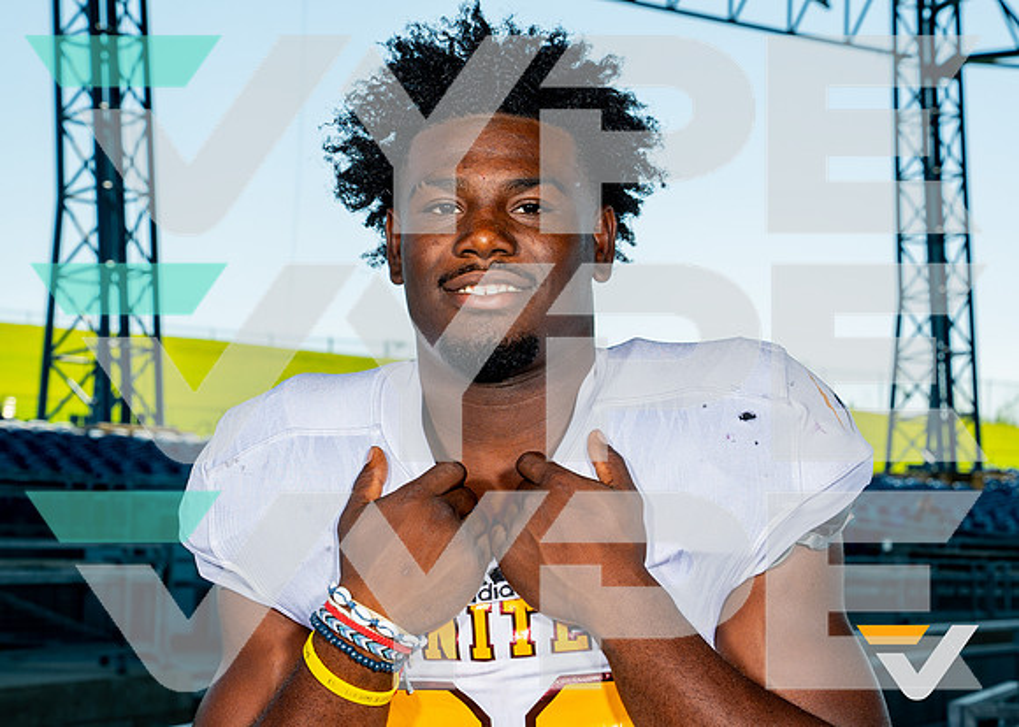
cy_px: 416
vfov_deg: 18.1
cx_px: 513
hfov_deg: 25.2
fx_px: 2278
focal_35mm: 79
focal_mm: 64
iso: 125
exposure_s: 1/125
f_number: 9
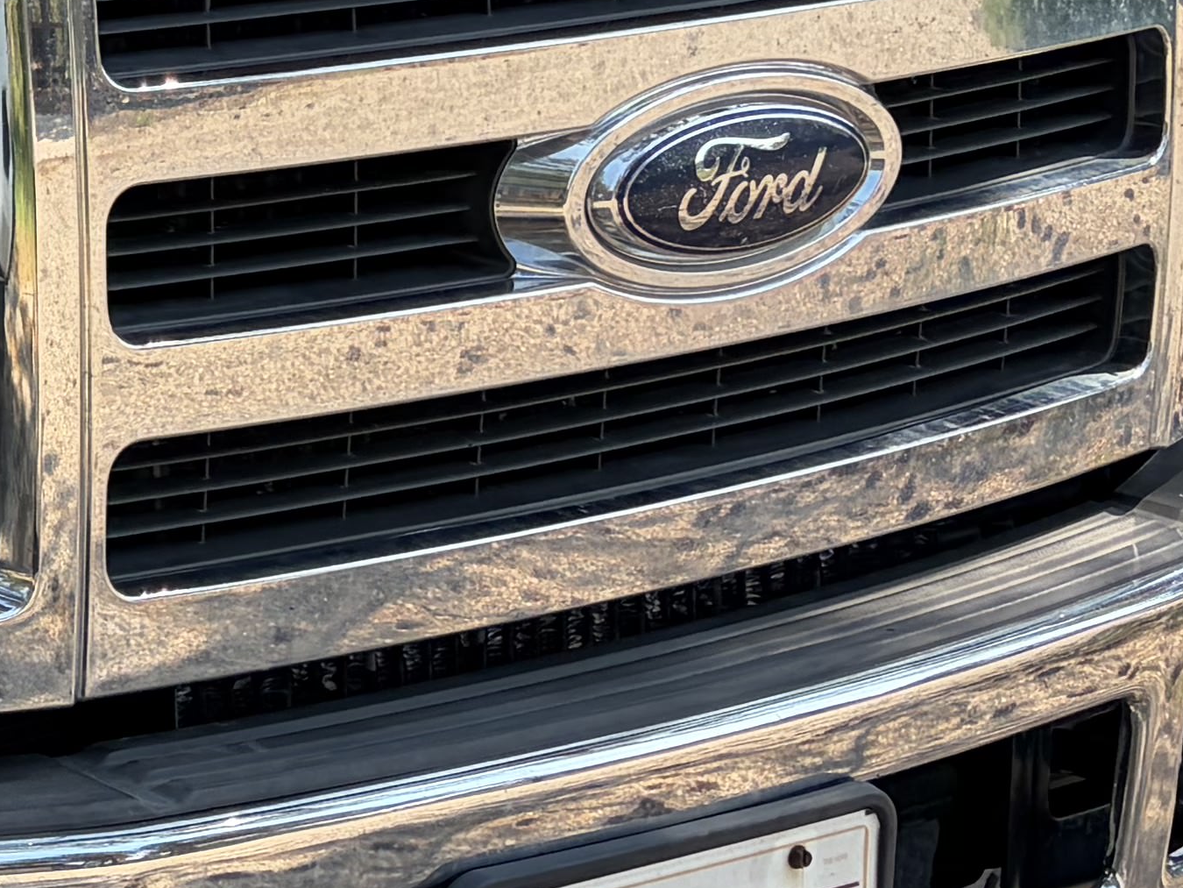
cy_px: -42
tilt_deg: -9.1
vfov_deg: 13.2
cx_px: -1048
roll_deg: +1.0
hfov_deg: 15.1
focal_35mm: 110
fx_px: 3760
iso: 64
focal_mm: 5.96
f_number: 1.6
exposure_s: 1/1016
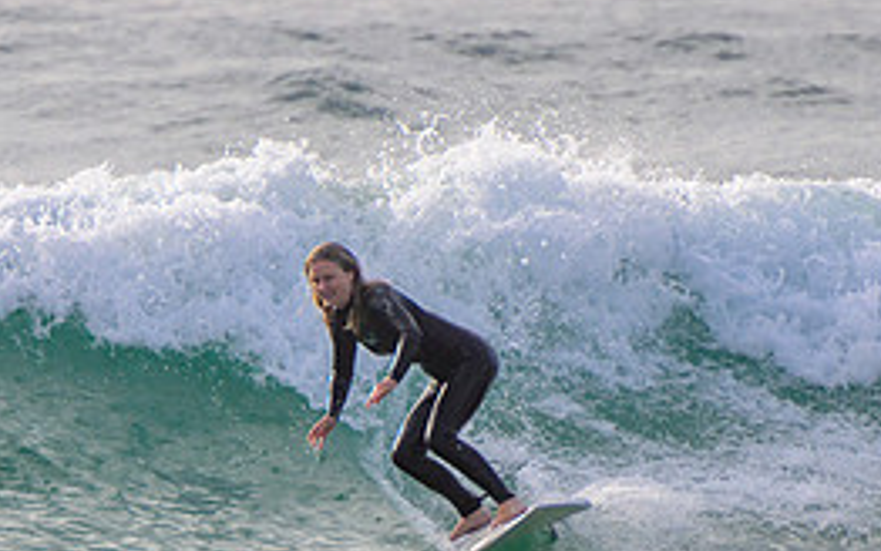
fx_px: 29809
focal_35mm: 1241
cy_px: 691
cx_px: 261
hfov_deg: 1.7
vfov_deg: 1.1
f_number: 5.6
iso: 280
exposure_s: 1/2000
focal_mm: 400
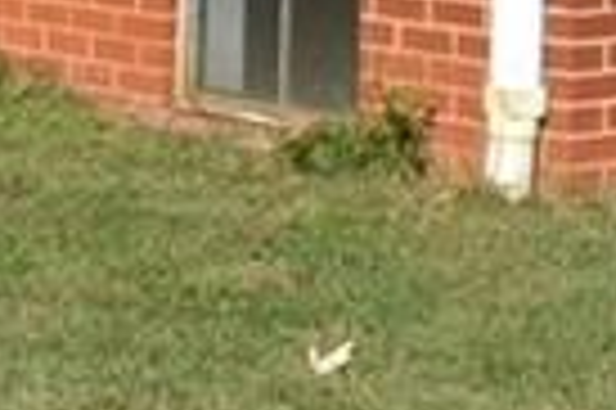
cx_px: 1034
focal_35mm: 224
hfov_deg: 8.9
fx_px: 3828
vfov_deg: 5.7
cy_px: -829
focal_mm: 20
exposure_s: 1/250
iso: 100
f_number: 8
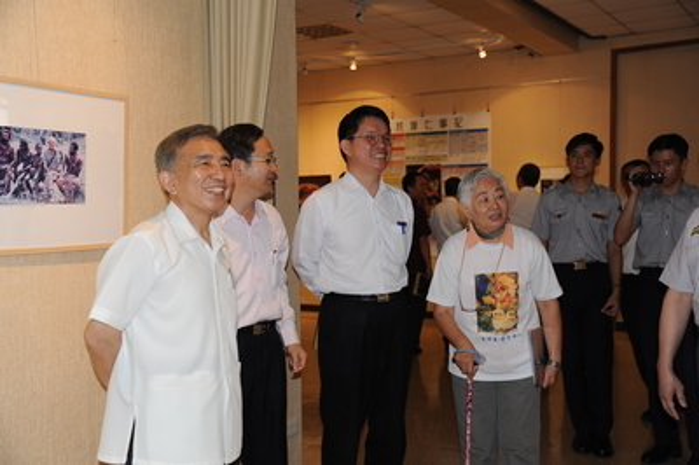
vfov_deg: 30.5
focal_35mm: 44
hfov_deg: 44.5
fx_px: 854
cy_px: 232
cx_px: 350
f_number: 4.5
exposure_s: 1/60
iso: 640
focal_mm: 44
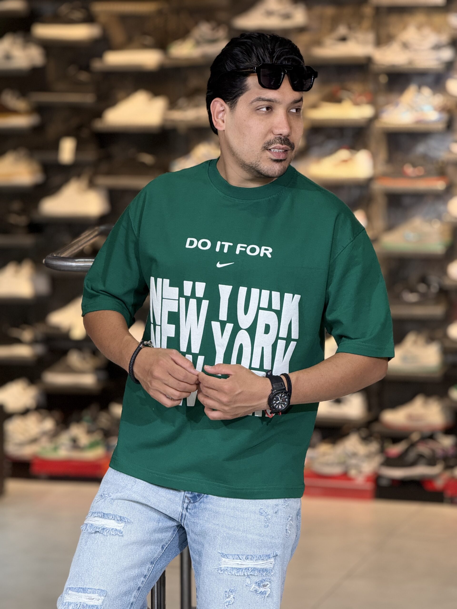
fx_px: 2112
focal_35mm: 120
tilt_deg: -5.6
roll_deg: -0.2
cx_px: 228
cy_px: 304
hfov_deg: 12.3
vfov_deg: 16.4
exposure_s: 1/100
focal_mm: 15.66
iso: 160
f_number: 2.8
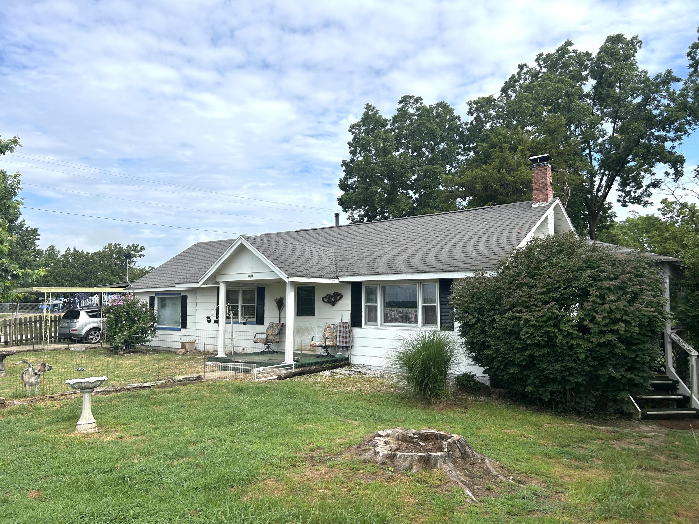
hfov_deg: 67.3
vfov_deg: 53.1
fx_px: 525
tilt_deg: +4.4
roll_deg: -0.2
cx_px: 350
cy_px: 262
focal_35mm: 26
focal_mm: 5.7
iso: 50
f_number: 1.5
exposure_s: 1/3831
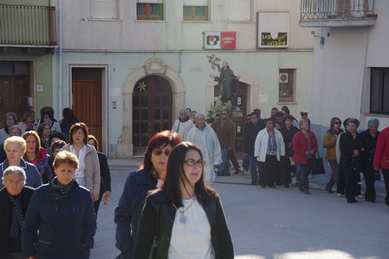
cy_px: 130
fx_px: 1426
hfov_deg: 15.5
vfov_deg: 10.4
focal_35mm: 132
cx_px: 194
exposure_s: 1/250
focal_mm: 88
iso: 400
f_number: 8
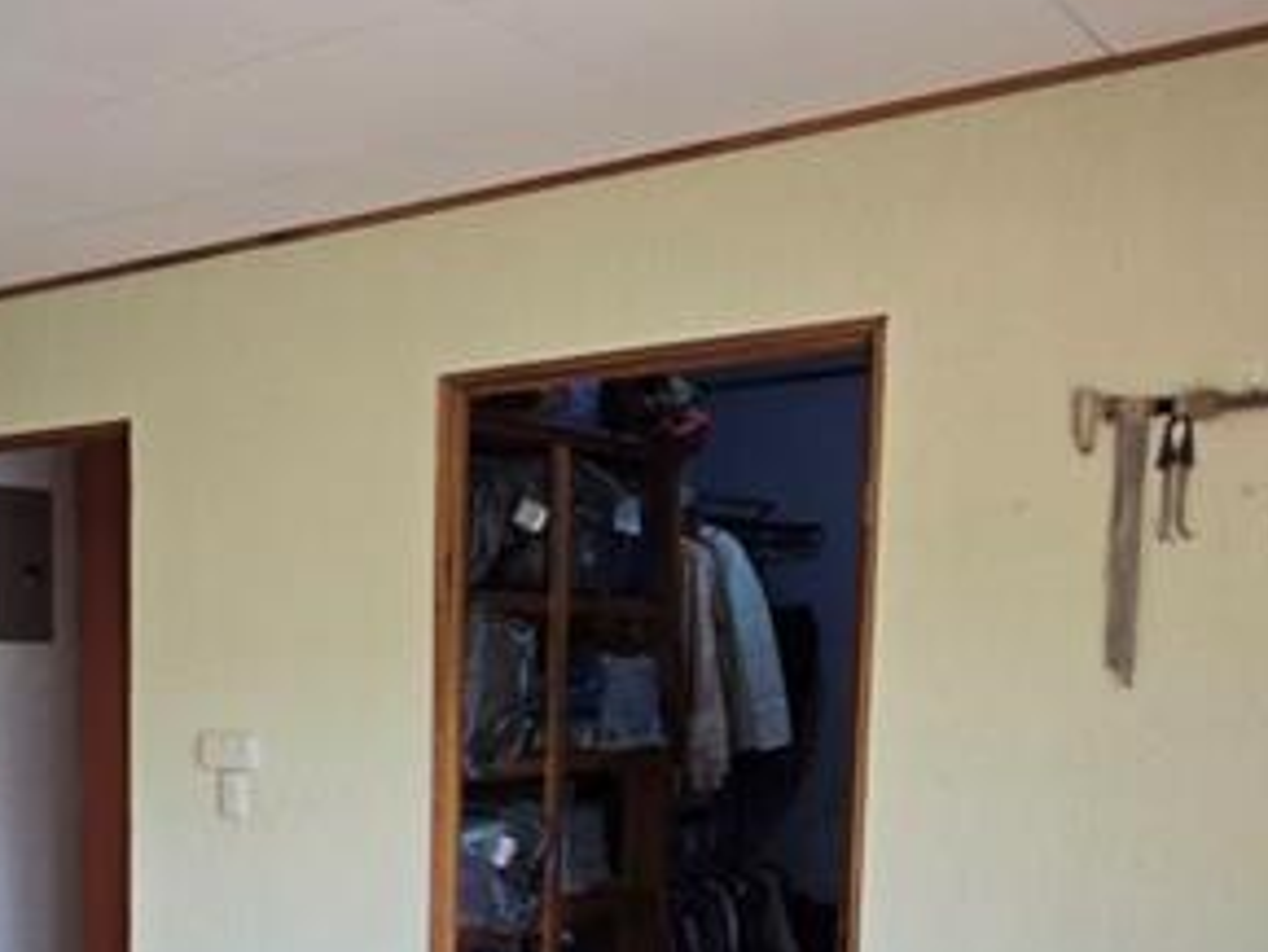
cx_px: -57
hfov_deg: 36.2
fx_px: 1686
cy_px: 904
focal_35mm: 46
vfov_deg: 29.8
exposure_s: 1/60
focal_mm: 2.2
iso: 50
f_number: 2.2
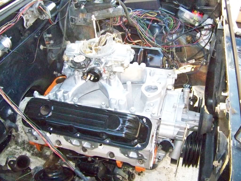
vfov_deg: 39.7
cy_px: 90
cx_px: 120
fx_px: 251
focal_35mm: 36
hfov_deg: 51.4
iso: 1600
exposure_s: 1/500
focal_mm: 5.9
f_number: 2.8
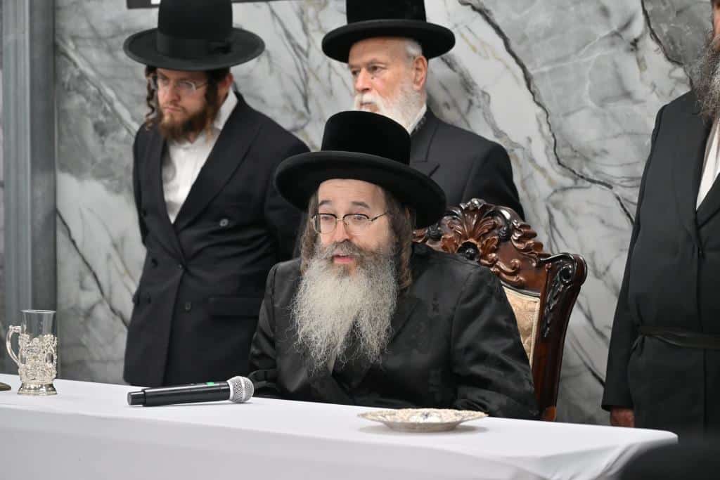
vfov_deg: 11.4
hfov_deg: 17.1
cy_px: 240
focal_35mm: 120
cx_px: 360
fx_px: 2400
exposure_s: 1/250
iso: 640
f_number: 4
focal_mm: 120
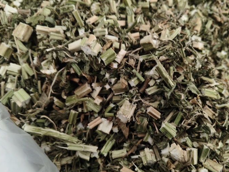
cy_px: 96
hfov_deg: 65.2
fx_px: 179
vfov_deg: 51.3
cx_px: 125
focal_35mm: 27
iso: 167
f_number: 1.88
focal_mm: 5.6
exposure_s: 1/100
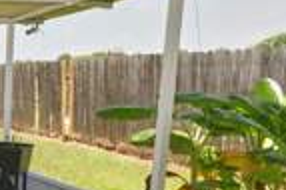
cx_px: -116
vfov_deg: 28.2
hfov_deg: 29.9
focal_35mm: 47
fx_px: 373
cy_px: 139
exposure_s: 1/200
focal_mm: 14
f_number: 4
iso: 100
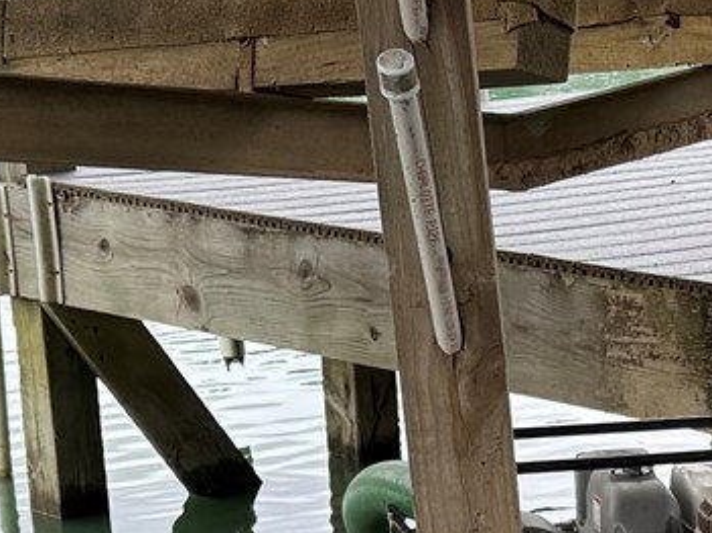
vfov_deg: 10.4
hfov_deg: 13.7
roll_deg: +0.1
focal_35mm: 140
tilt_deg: -16.9
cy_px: 671
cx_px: 846
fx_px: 2879
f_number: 1.78
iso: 100
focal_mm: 6.76
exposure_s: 1/728
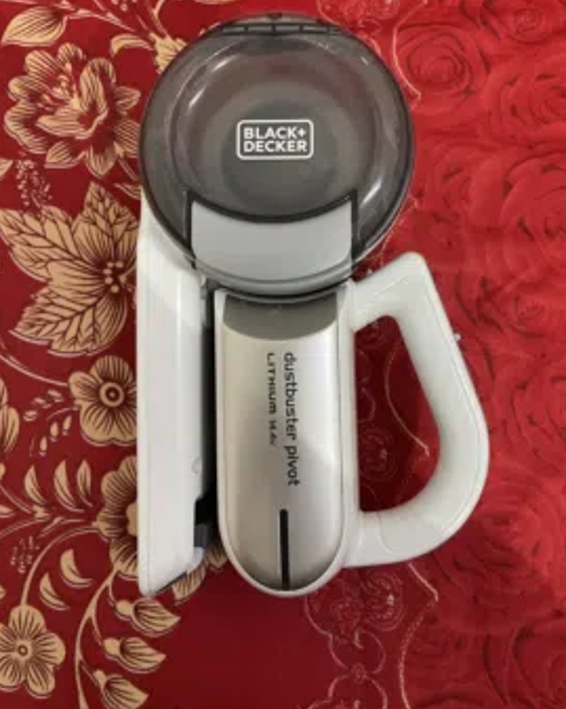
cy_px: 309
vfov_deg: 60.3
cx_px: 311
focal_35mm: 29
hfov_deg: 49.8
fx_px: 608
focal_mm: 5.1
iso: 400
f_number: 1.6
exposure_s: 1/33
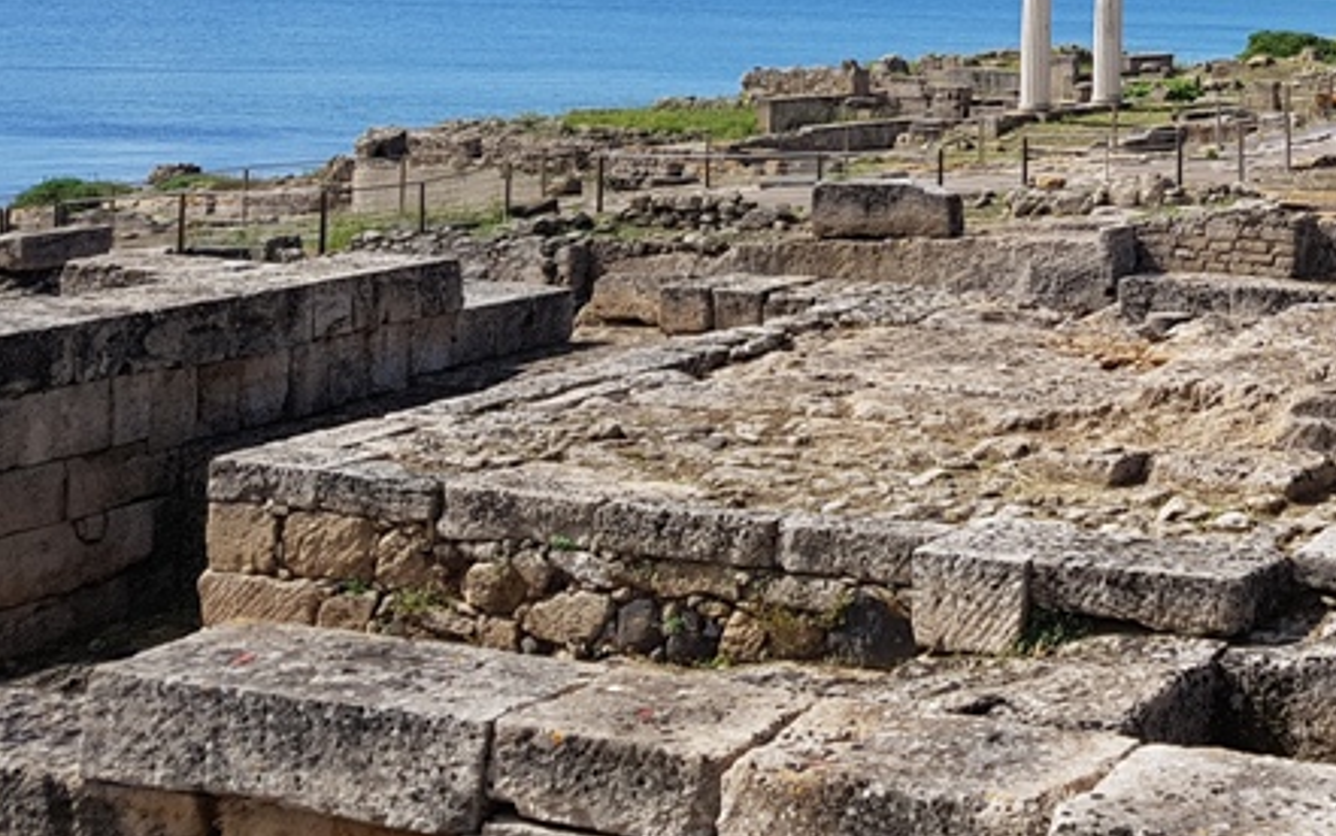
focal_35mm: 64
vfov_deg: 19.0
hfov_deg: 29.4
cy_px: -206
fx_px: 2331
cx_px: 1403
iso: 50
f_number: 1.7
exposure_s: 1/2576
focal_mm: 4.2
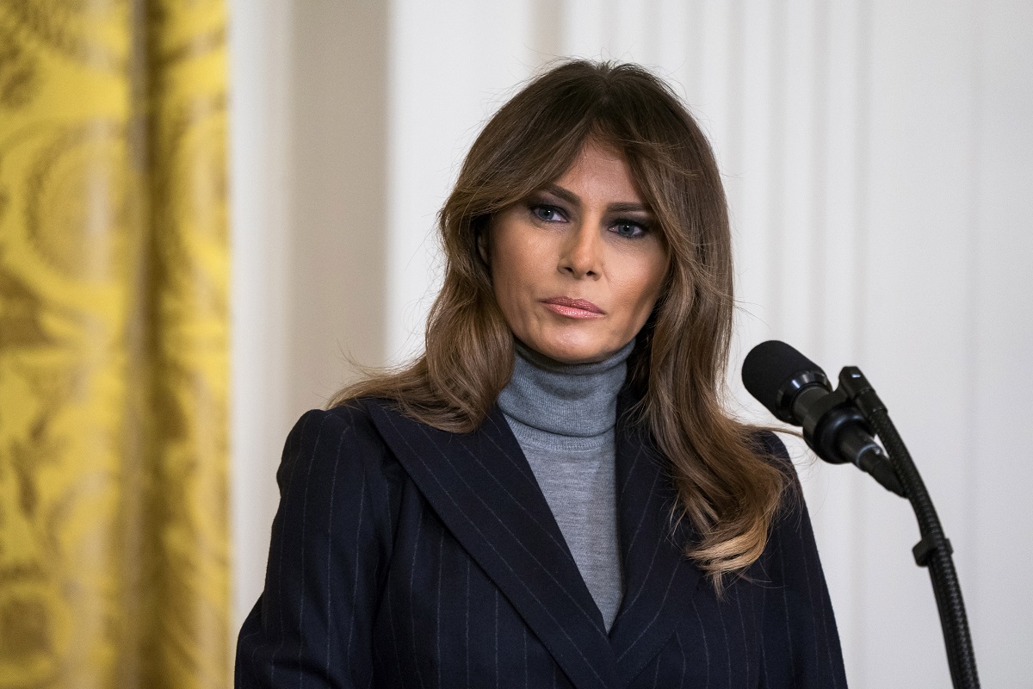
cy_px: 344
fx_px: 11477
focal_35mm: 400
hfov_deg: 5.2
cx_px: 516
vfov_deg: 3.4
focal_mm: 400
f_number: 5.6
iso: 3200
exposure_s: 1/125
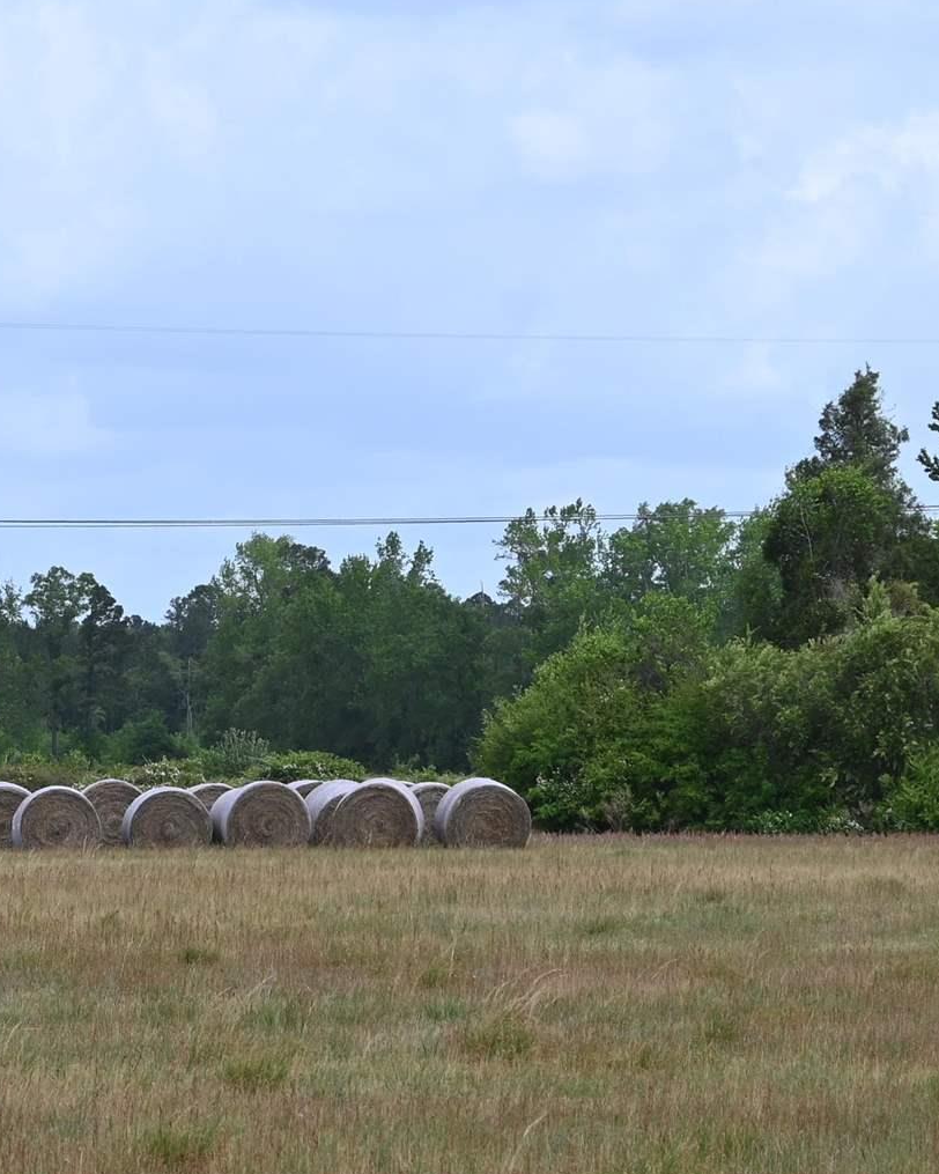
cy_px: 839
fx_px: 7399
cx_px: -34
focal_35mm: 213
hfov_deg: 7.2
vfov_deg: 9.1
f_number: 7.1
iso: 100
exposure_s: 1/400
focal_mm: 50
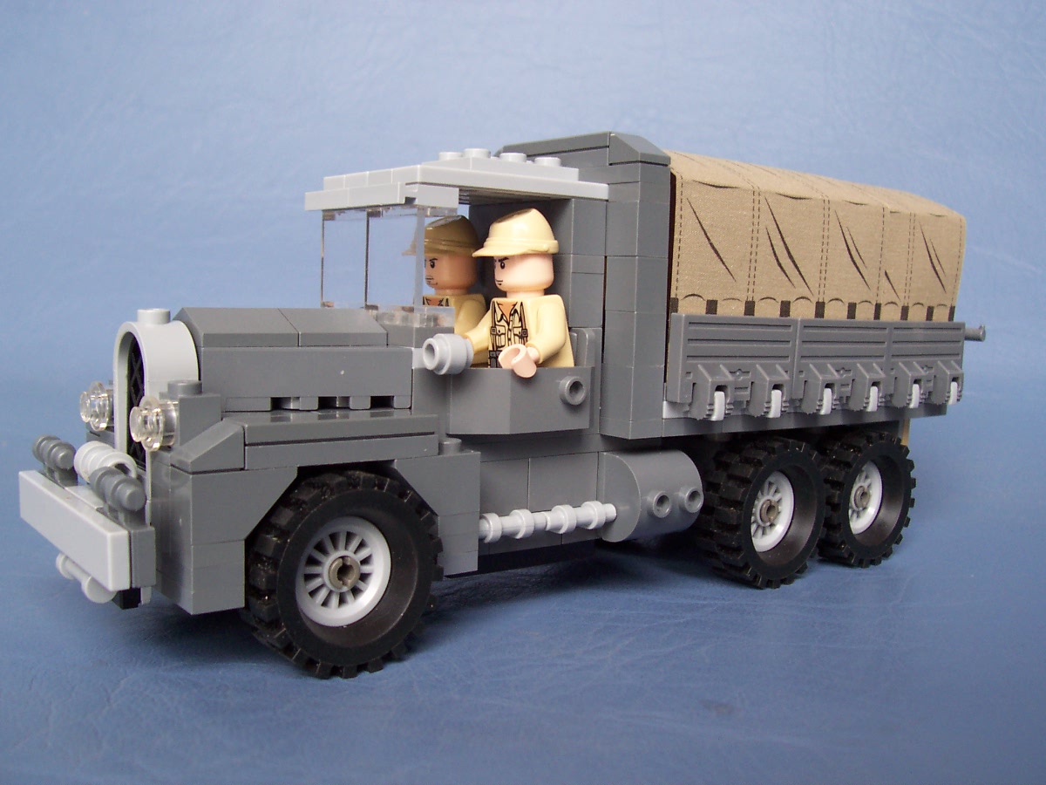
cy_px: 392
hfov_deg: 50.1
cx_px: 523
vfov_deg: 38.7
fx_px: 1118
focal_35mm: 37
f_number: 2.8
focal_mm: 5.6
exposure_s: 1/125
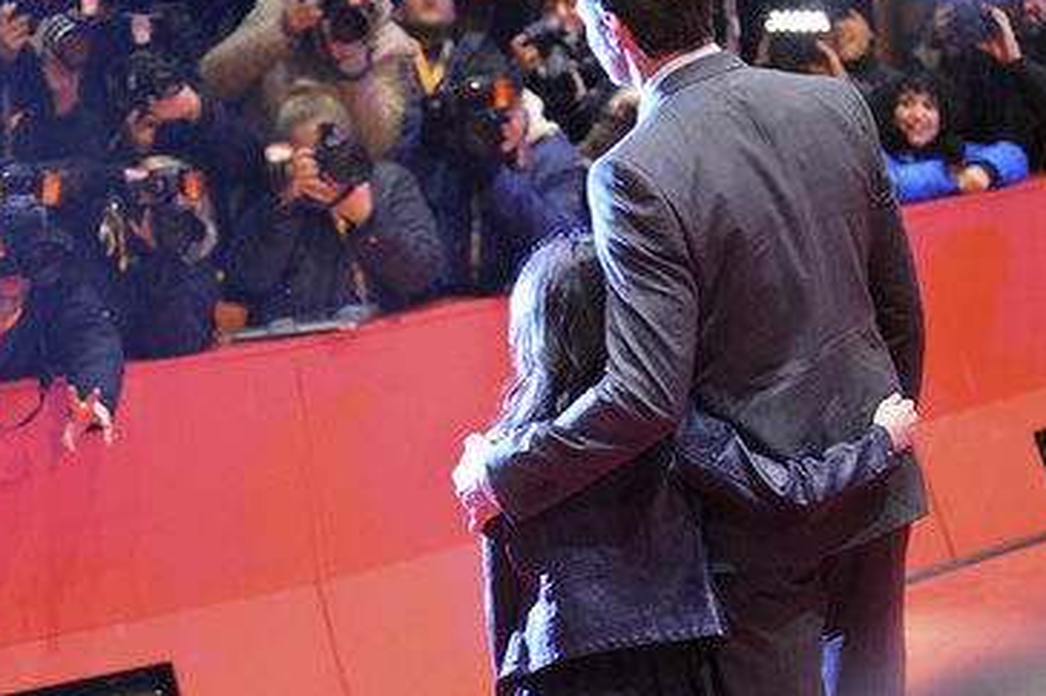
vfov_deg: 13.8
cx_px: 431
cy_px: 299
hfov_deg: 20.6
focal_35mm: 99
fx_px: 2874
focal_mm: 80
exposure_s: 1/250
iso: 2000
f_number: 2.8
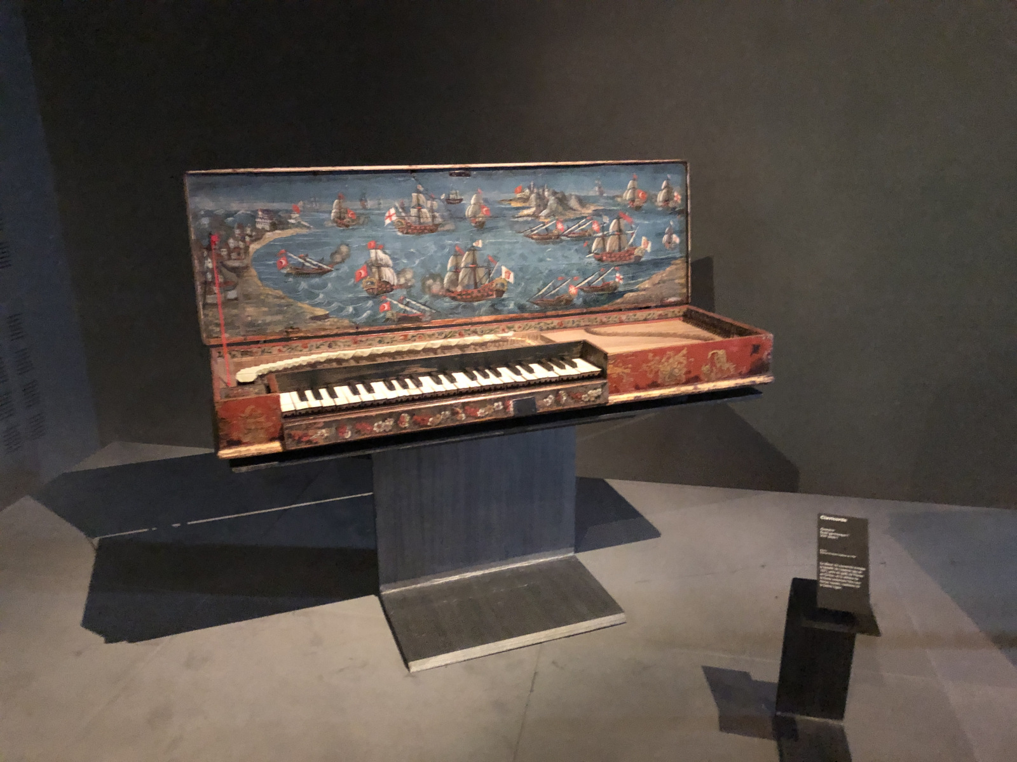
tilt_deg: -19.3
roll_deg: -0.4
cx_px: 508
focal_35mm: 28
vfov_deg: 49.7
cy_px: 381
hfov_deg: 63.4
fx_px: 823
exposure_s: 1/4
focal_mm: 3.99
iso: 200
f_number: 1.8
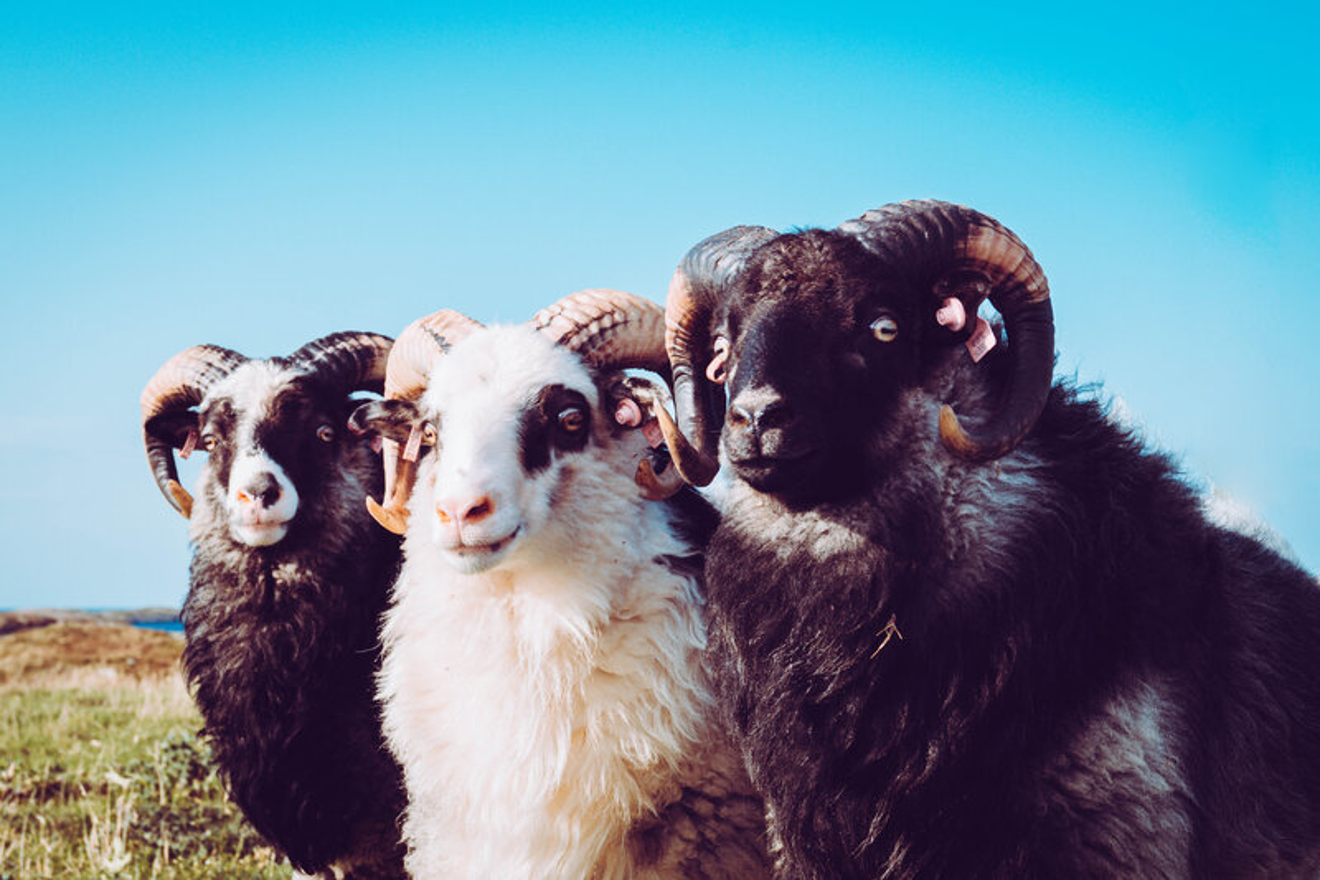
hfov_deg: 29.9
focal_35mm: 68
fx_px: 2474
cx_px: 660
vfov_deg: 20.2
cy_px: 440
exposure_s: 1/125
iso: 100
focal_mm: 45
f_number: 11
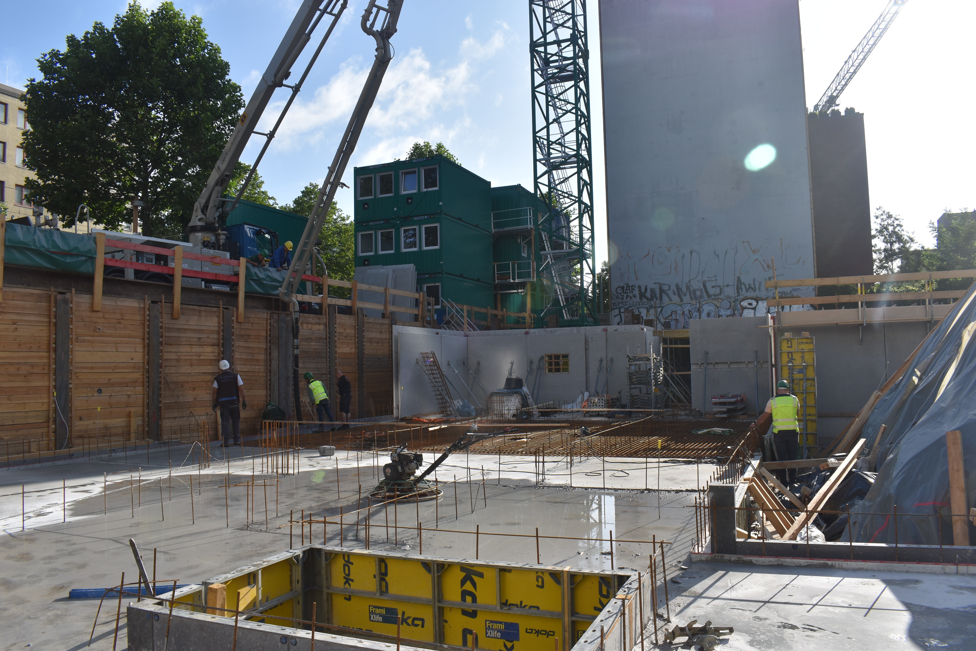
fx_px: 732
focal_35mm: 27
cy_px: 326
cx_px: 488
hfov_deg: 67.4
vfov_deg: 48.0
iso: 200
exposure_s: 1/320
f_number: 9
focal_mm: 18
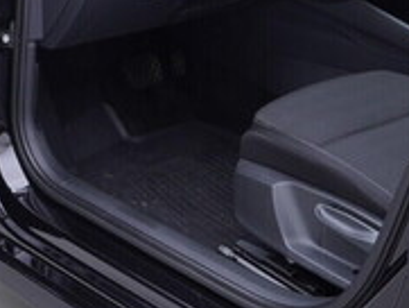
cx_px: -61
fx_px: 1241
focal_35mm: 105
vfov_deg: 13.8
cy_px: -46
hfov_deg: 17.9
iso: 125
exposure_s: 1/60
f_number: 3.5
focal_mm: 24
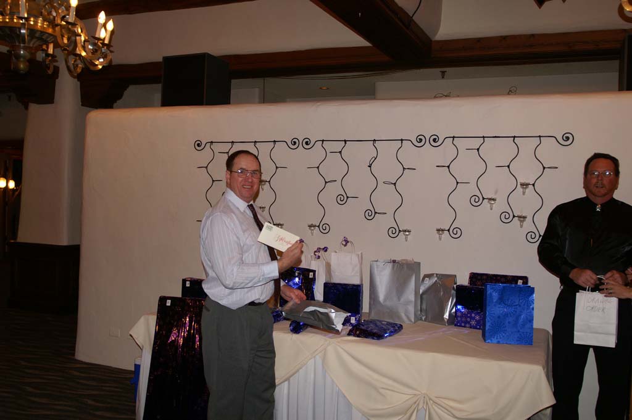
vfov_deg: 39.9
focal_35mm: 33
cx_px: 316
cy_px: 210
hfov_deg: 57.3
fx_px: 579
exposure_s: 1/60
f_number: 3.5
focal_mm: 22
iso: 200
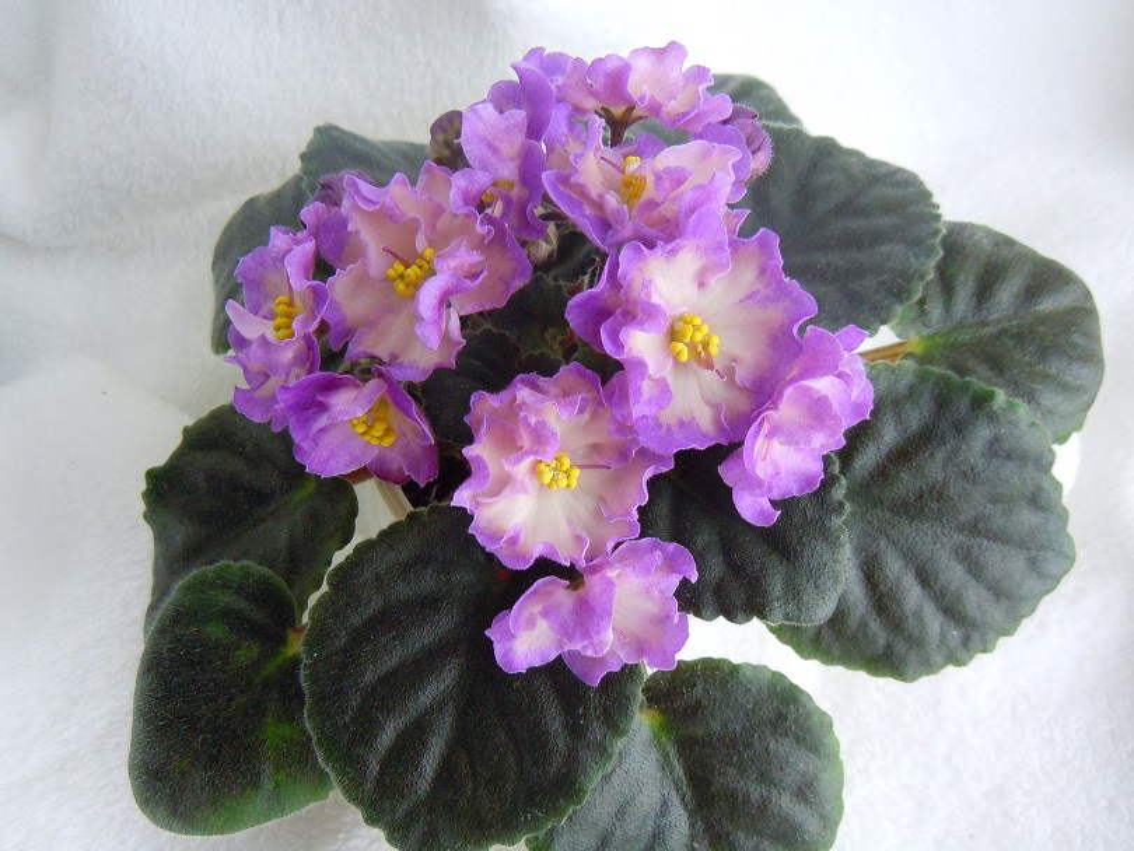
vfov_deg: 46.8
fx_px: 983
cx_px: 567
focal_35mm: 30
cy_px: 426
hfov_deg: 59.9
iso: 640
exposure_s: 1/125
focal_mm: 5.4
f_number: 3.5
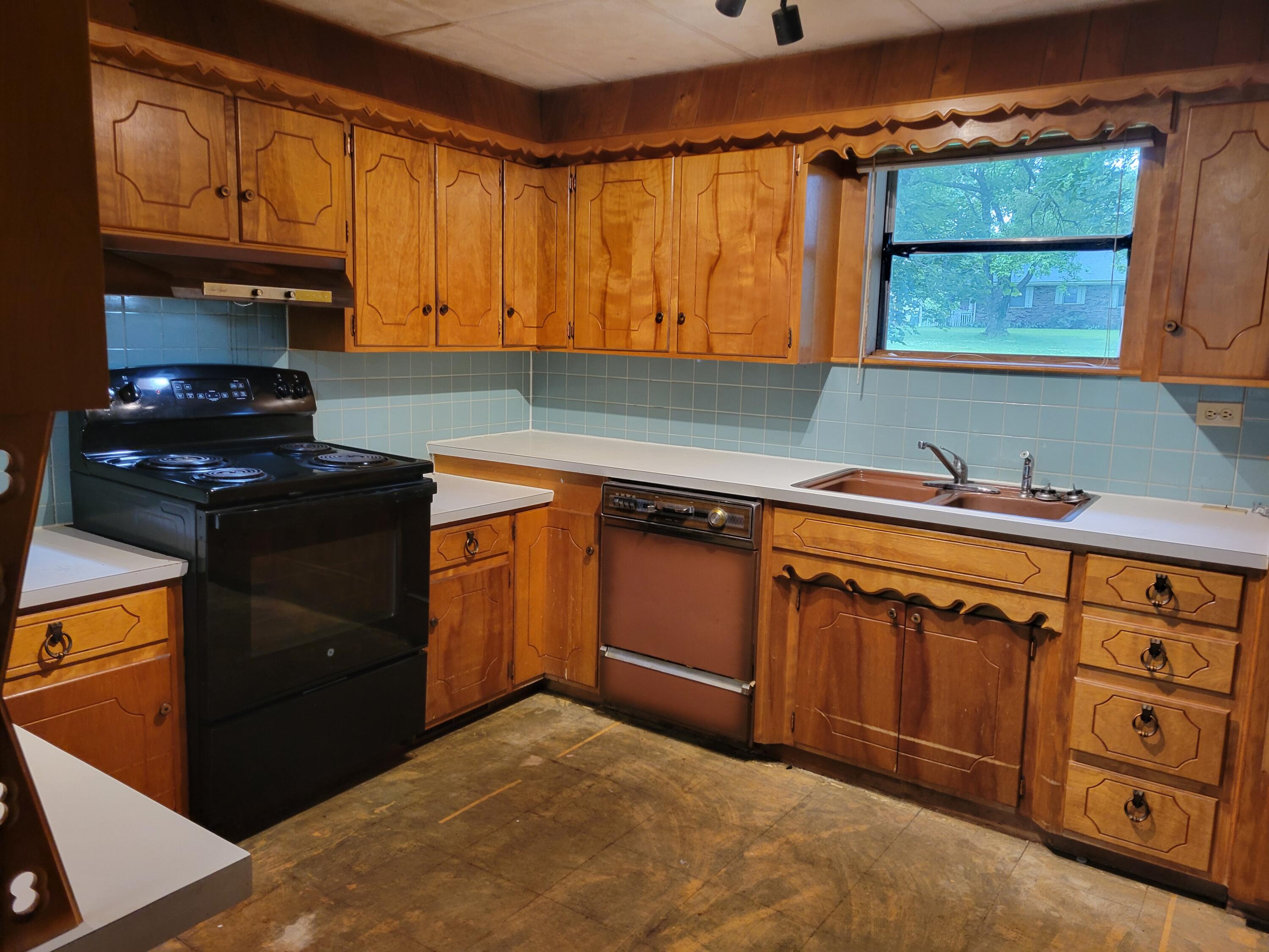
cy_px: 476
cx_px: 634
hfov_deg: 67.3
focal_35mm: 26
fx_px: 953
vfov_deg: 53.1
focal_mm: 5.4
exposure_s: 1/40
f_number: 1.8
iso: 250
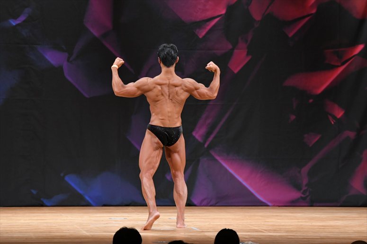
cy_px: 122
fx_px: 2446
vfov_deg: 5.7
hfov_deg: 8.6
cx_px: 184
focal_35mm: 240
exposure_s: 1/400
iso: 3200
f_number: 5.6
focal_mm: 160
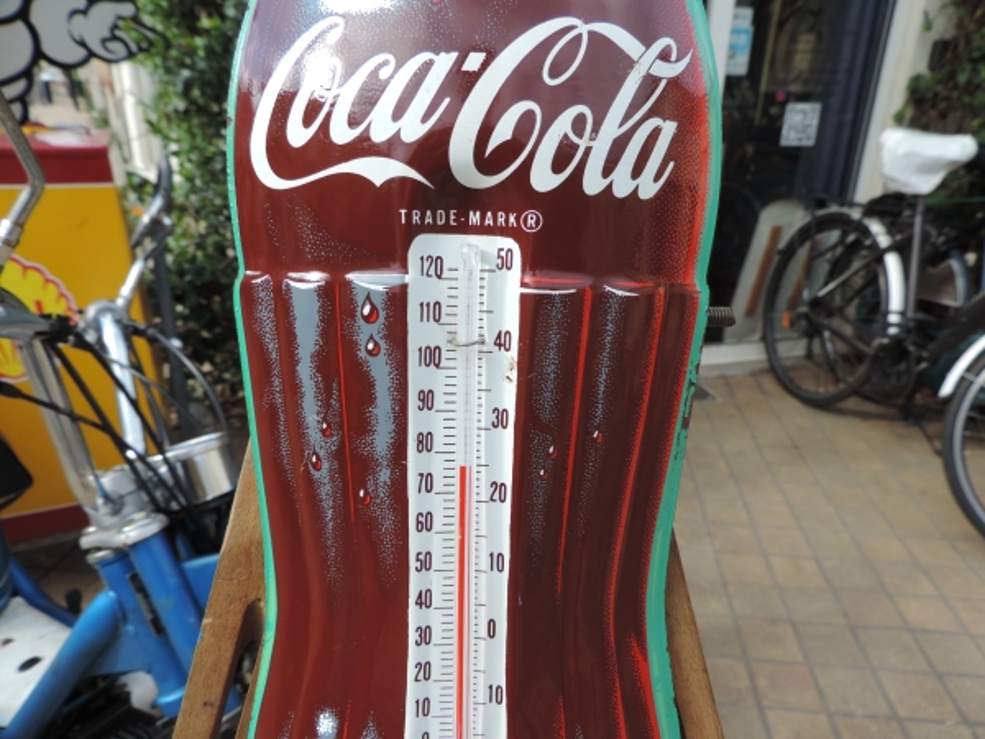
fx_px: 683
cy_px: 370
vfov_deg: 56.8
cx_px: 492
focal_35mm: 24
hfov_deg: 71.6
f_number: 3
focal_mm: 4.3
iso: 80
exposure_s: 1/400
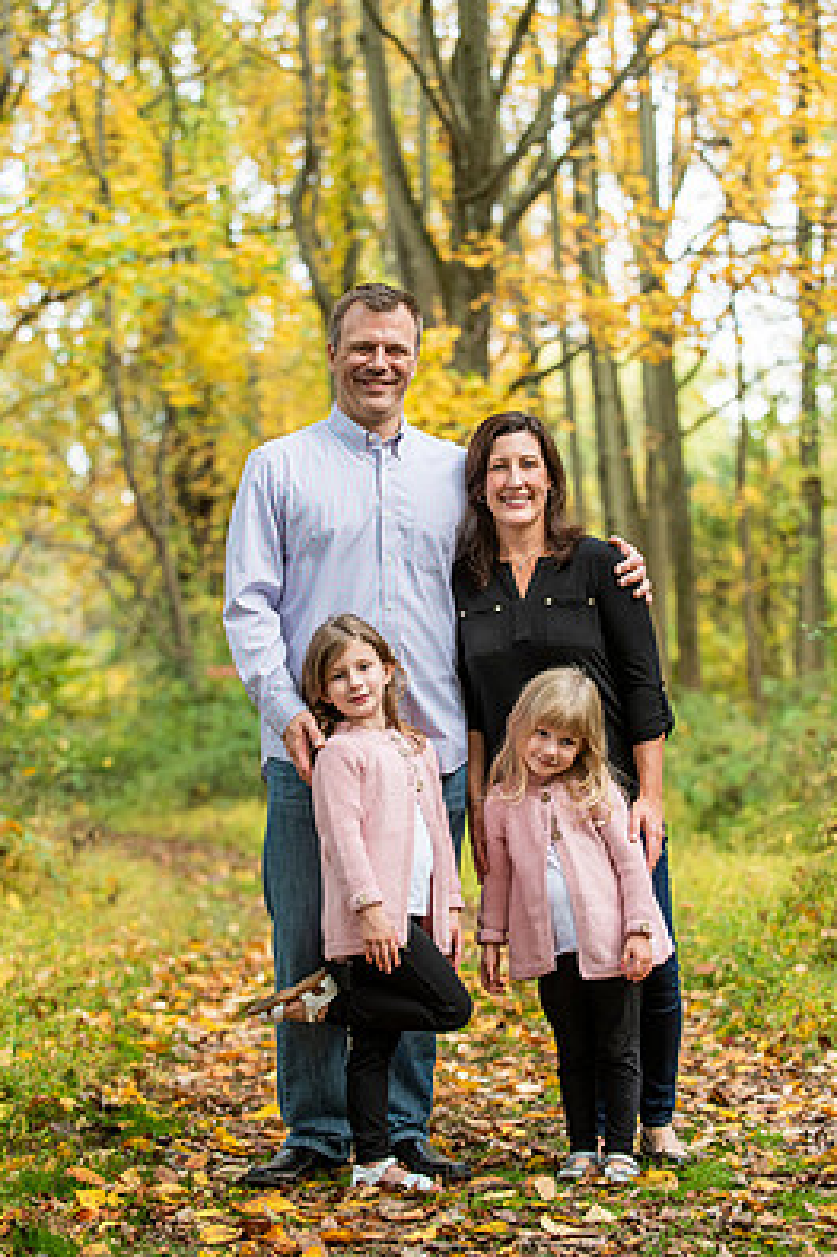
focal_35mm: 98
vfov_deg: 20.8
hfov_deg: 14.0
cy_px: 601
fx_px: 3420
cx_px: 411
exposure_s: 1/160
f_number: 3.5
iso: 640
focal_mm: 86
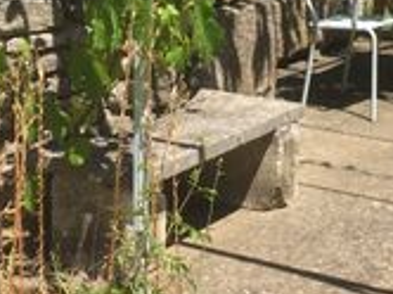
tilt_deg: -6.1
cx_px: 256
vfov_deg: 13.6
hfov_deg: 18.7
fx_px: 1190
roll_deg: -1.9
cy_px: -74
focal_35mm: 105
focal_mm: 4.15
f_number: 2.2
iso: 32
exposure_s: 1/1364
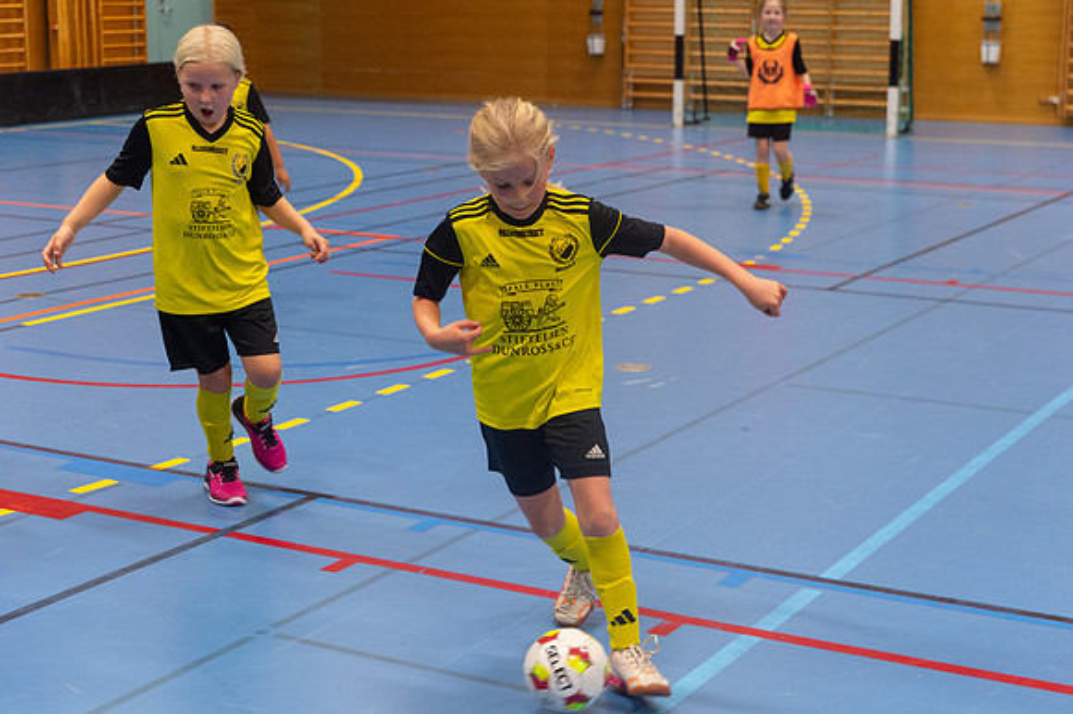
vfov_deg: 22.1
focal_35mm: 61
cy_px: 357
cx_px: 536
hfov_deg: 32.7
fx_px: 1831
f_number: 3.5
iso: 2800
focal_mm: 60
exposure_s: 1/400
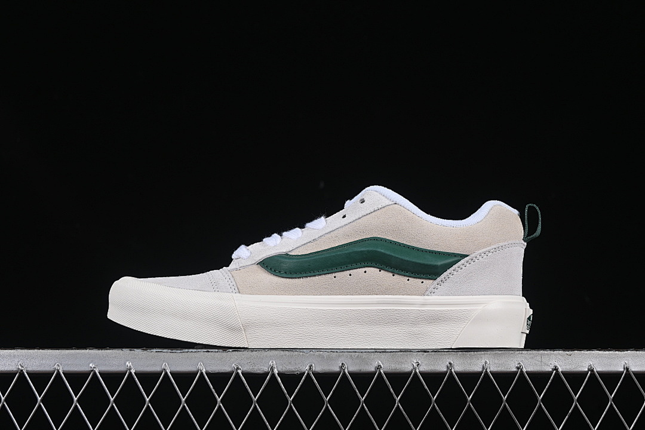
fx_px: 1344
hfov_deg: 27.0
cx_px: 322
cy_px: 215
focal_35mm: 75
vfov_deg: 18.2
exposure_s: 1/80
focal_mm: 50
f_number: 8
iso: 160
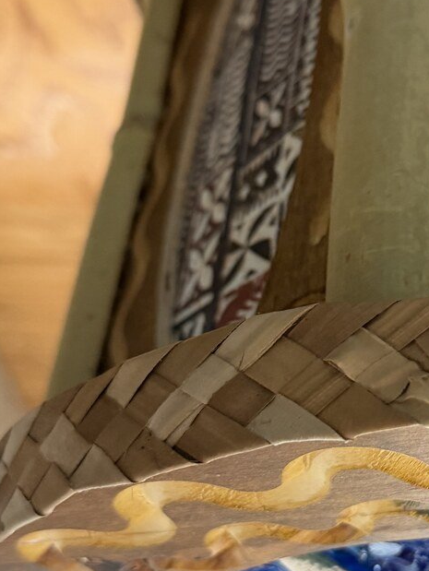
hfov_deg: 22.8
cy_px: 298
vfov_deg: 31.2
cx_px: 418
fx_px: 1023
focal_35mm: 62
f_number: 1.78
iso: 400
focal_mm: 6.76
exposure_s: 1/60
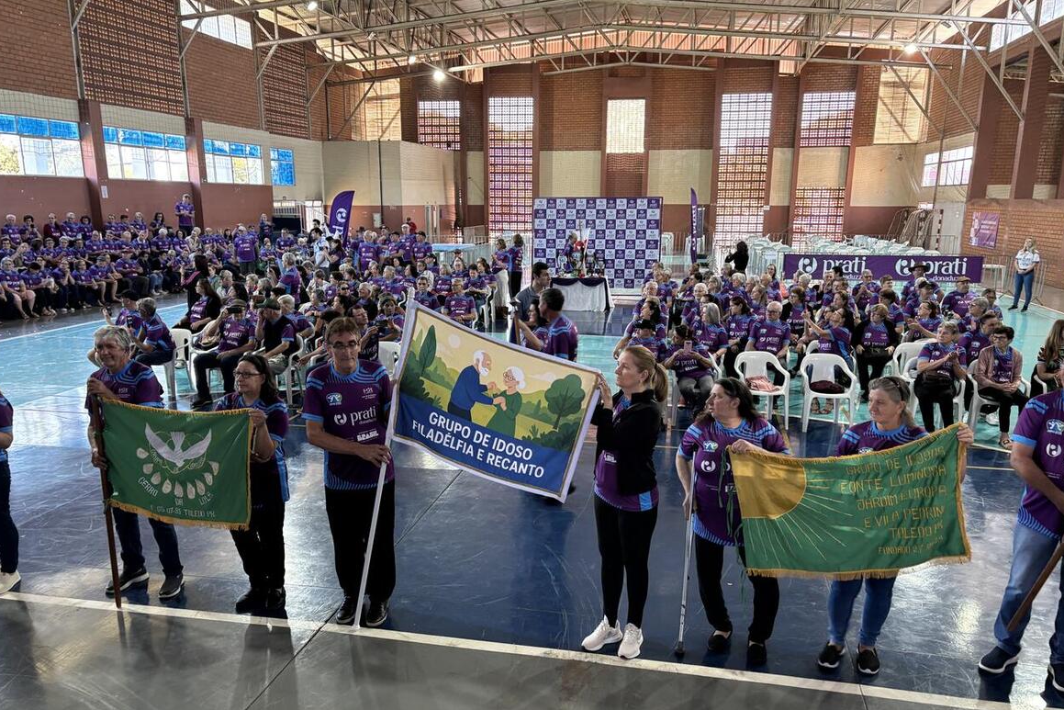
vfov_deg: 46.3
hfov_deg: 65.5
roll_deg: -0.5
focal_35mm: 28
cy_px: 398
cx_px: 525
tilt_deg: -14.5
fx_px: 828
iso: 200
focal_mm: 5.96
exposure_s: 1/60
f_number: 1.6
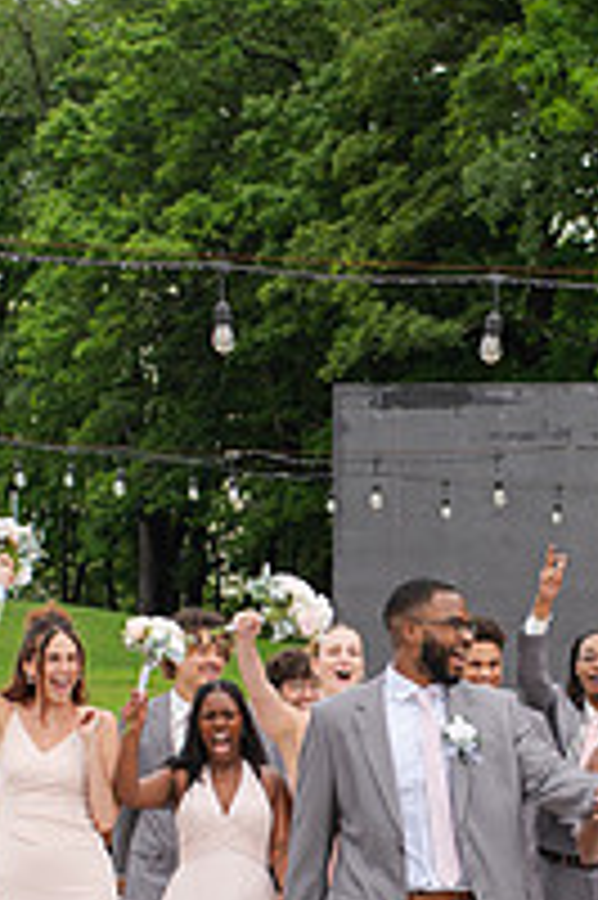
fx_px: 3070
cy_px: 749
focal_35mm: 123
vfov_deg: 16.5
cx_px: 429
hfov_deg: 11.1
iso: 140
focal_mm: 35
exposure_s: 1/250
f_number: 3.2
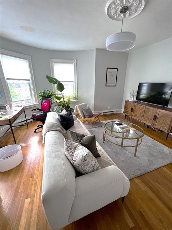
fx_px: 86
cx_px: 86
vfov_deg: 106.2
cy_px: 115
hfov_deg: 89.9
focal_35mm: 13
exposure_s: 1/60
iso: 250
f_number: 1.8
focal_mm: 1.57
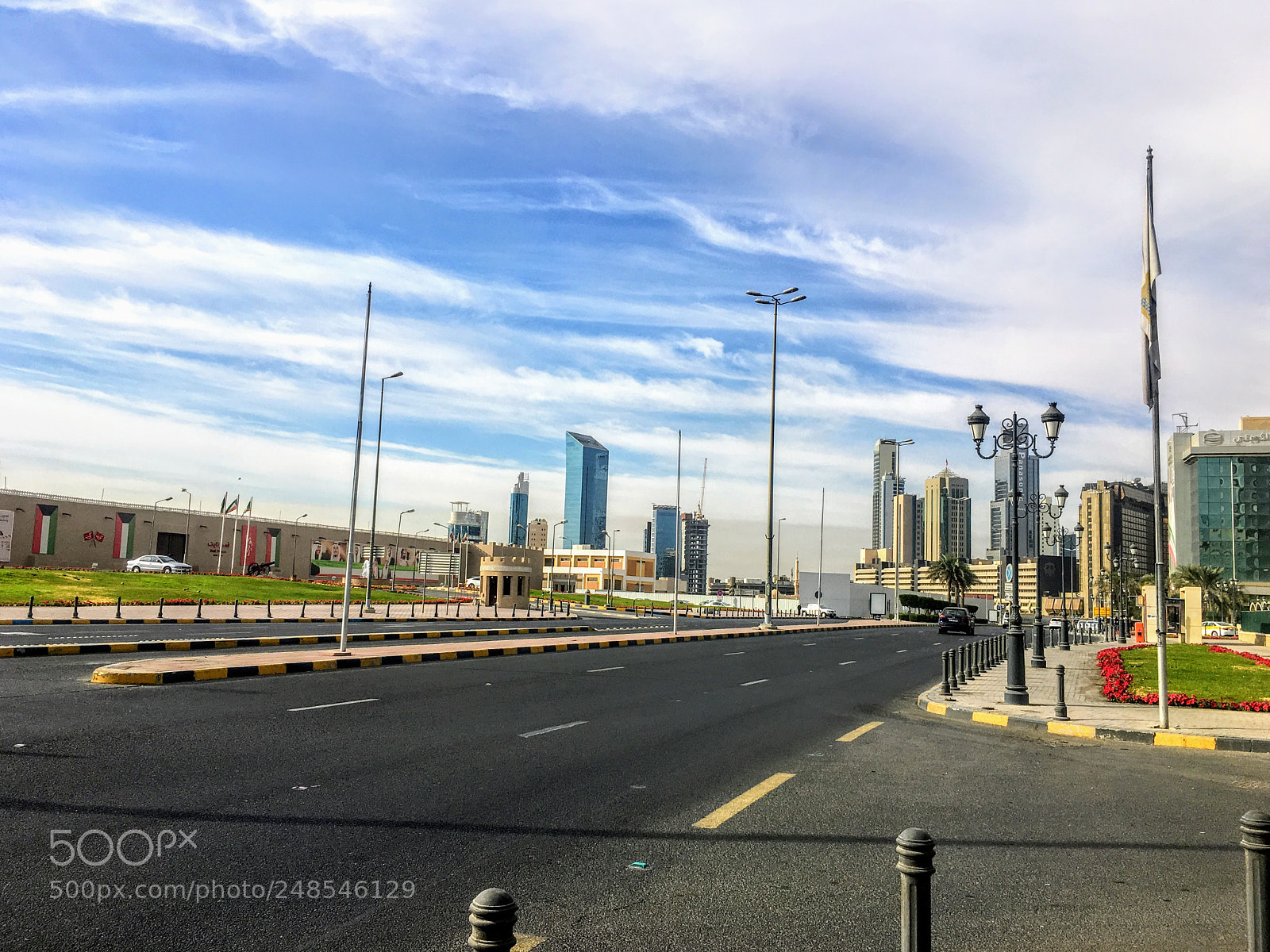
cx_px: 635
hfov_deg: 61.7
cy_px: 476
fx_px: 1064
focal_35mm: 29
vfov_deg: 48.2
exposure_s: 1/1876
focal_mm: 4.15
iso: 25
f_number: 2.2
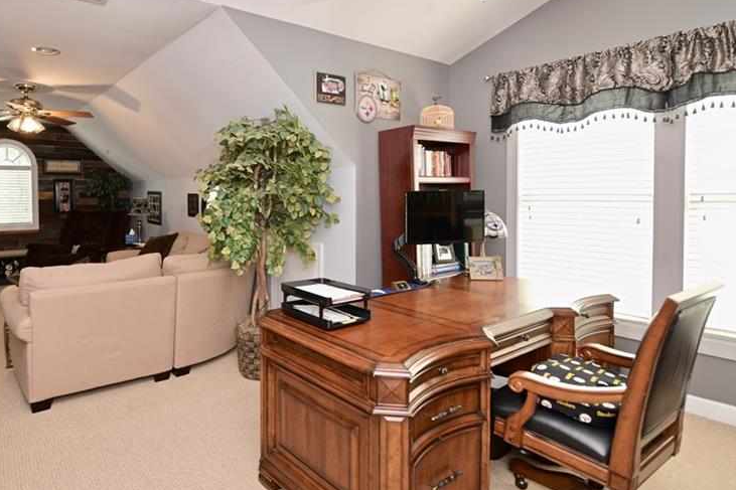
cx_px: 278
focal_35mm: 21
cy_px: 217
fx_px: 429
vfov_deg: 59.3
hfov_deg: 79.8
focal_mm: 15
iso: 280
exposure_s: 1/60
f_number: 2.8
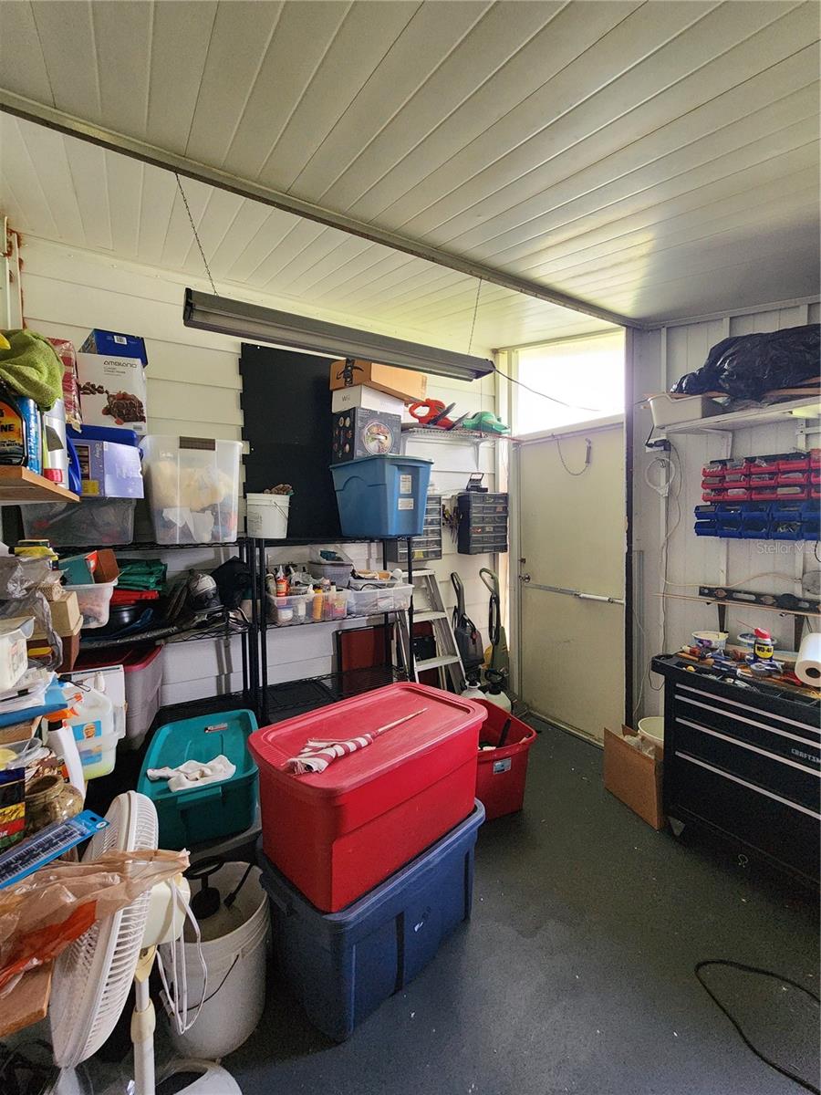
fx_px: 411
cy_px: 548
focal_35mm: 13
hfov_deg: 89.9
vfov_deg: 106.2
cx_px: 410
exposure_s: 1/60
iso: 400
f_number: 2.2
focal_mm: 2.2
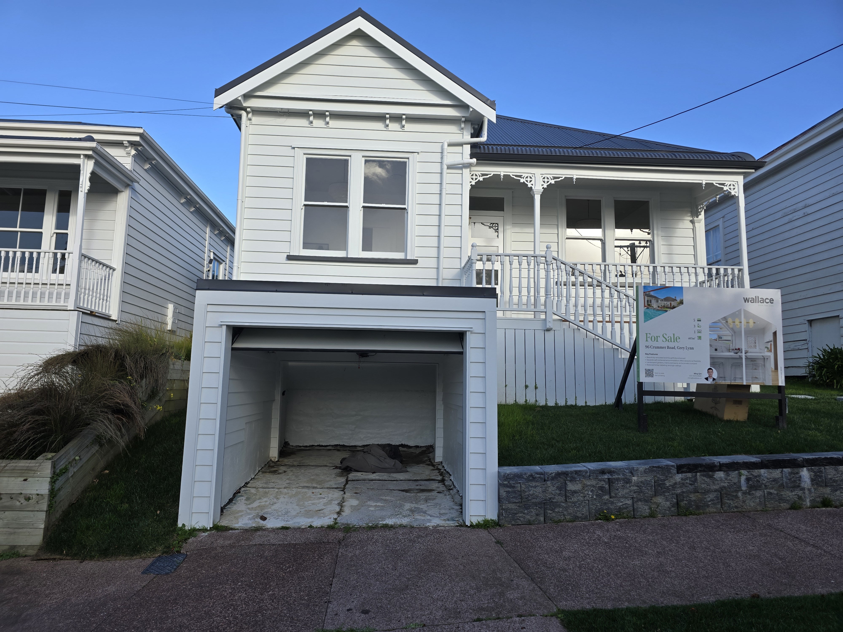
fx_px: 560
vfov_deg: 58.9
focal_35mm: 23
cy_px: 316
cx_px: 422
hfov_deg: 73.9
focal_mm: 6.3
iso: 12
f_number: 1.7
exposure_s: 1/334
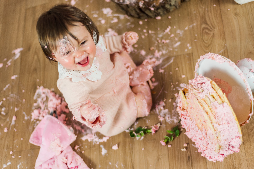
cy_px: 86
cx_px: 129
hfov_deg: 38.9
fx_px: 360
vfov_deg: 26.5
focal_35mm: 51
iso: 320
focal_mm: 50
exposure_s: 1/160
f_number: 1.8
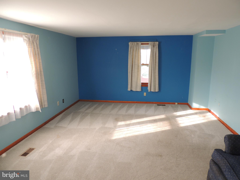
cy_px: 90
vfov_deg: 56.8
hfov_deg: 71.6
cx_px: 120
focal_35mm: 24
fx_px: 166
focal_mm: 4.3
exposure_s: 1/30
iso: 125
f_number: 3
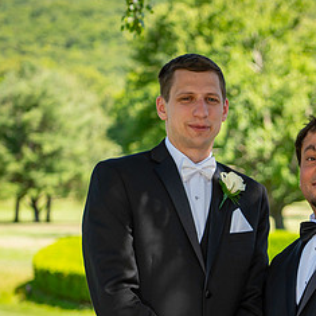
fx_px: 1343
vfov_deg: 13.4
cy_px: 246
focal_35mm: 130
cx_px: 297
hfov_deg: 13.3
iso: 100
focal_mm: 62
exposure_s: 1/800
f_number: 3.2
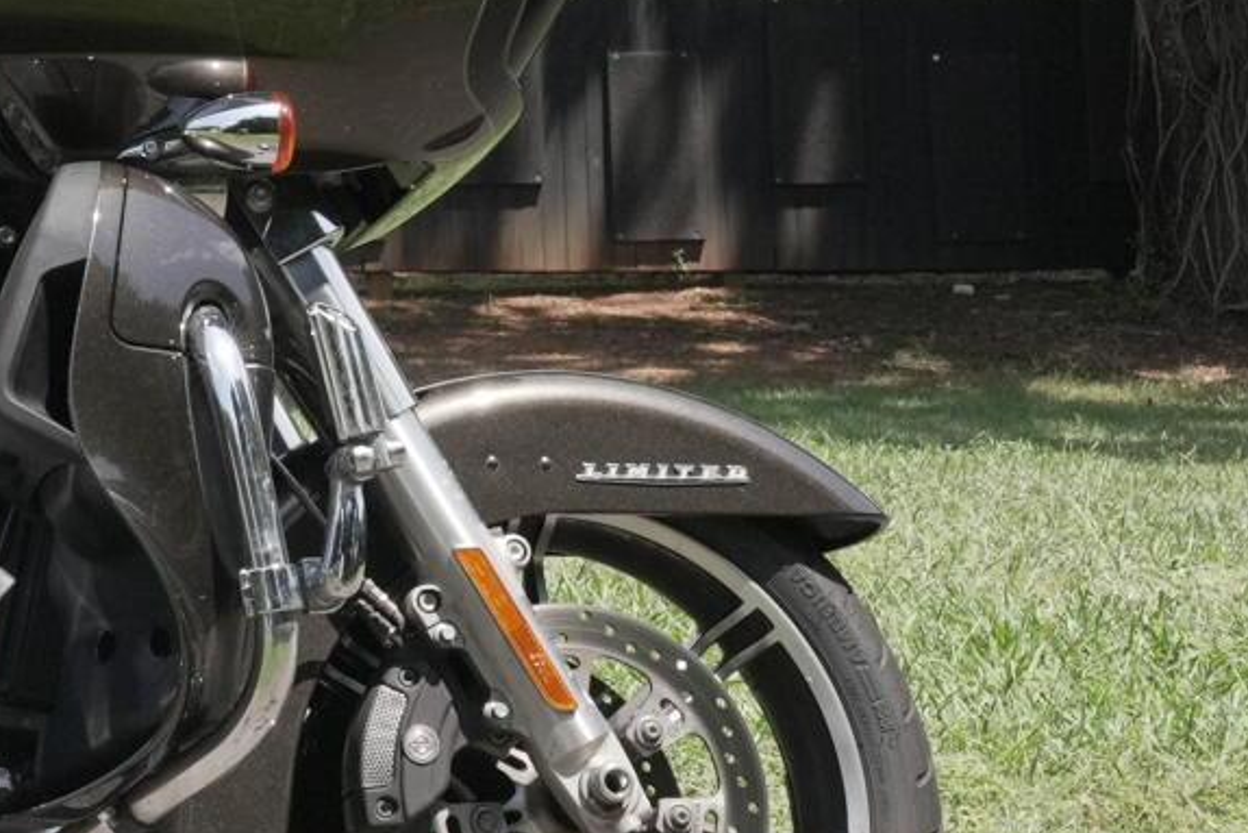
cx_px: -563
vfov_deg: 11.2
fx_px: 4230
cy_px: 117
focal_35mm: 122
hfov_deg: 15.6
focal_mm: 35
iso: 1250
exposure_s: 1/640
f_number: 11
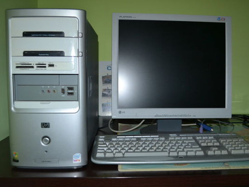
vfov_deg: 39.7
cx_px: 139
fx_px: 259
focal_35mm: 36
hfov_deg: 51.2
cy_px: 94
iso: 1000
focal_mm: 22
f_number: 3.8
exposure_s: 1/60
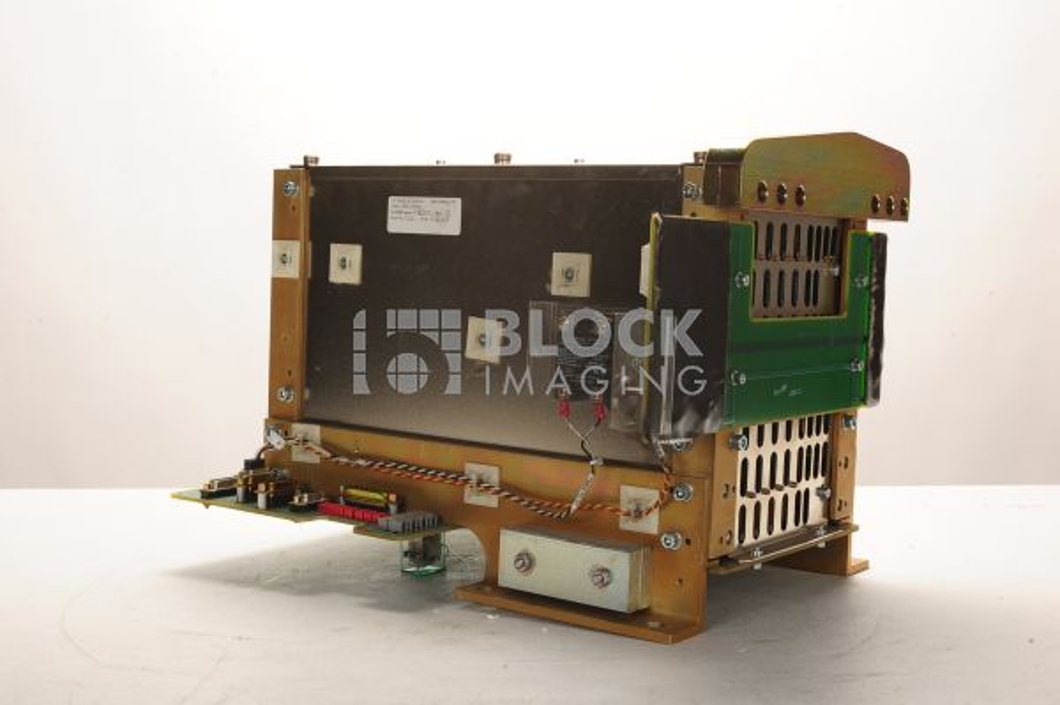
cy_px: 352
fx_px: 1471
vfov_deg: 26.9
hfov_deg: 39.6
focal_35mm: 50
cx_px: 530
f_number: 14
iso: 320
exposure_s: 1/160
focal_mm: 50
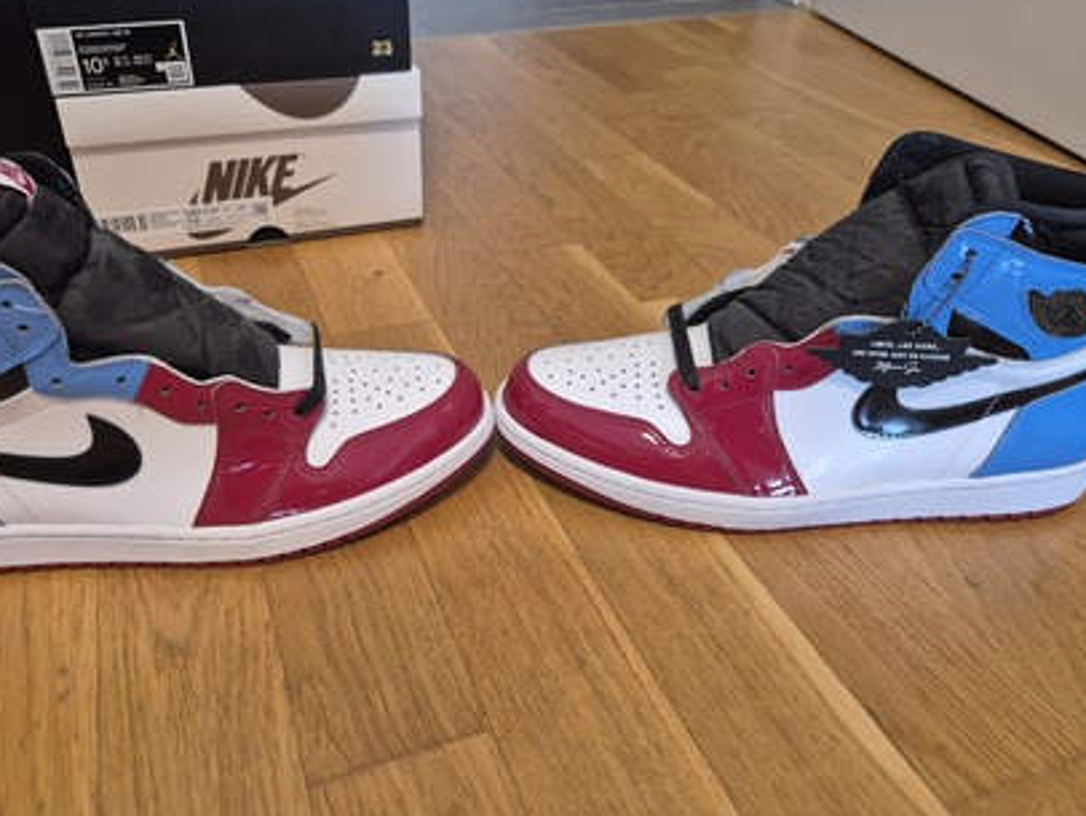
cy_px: 369
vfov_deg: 48.2
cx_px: 498
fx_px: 910
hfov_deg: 61.5
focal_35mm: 29
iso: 640
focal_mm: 5.4
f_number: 1.8
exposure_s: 1/100
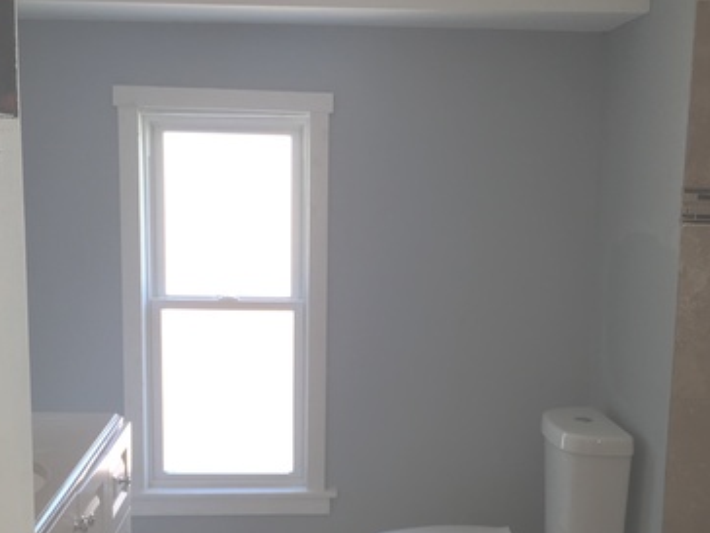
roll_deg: -1.5
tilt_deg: -9.4
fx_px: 1046
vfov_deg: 28.3
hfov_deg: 37.4
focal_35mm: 51
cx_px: 415
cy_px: 367
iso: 25
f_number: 2.2
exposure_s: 1/37
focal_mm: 4.15
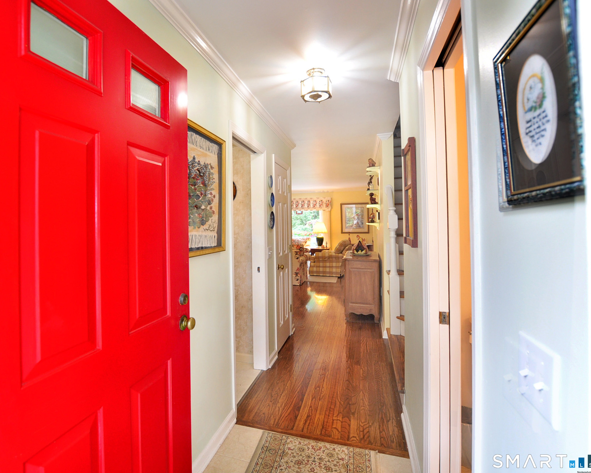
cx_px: 242
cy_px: 236
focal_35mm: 17
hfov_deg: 88.7
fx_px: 297
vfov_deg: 77.0
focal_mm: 10
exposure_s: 1/25
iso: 400
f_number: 4.5
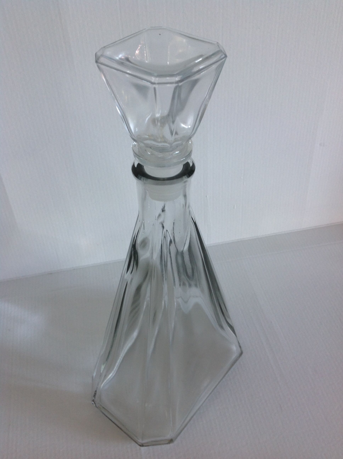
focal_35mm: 35
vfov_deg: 52.7
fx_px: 464
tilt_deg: -42.8
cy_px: 230
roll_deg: +2.9
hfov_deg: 40.6
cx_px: 172
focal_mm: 4.28
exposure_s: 1/17
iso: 50
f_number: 2.4
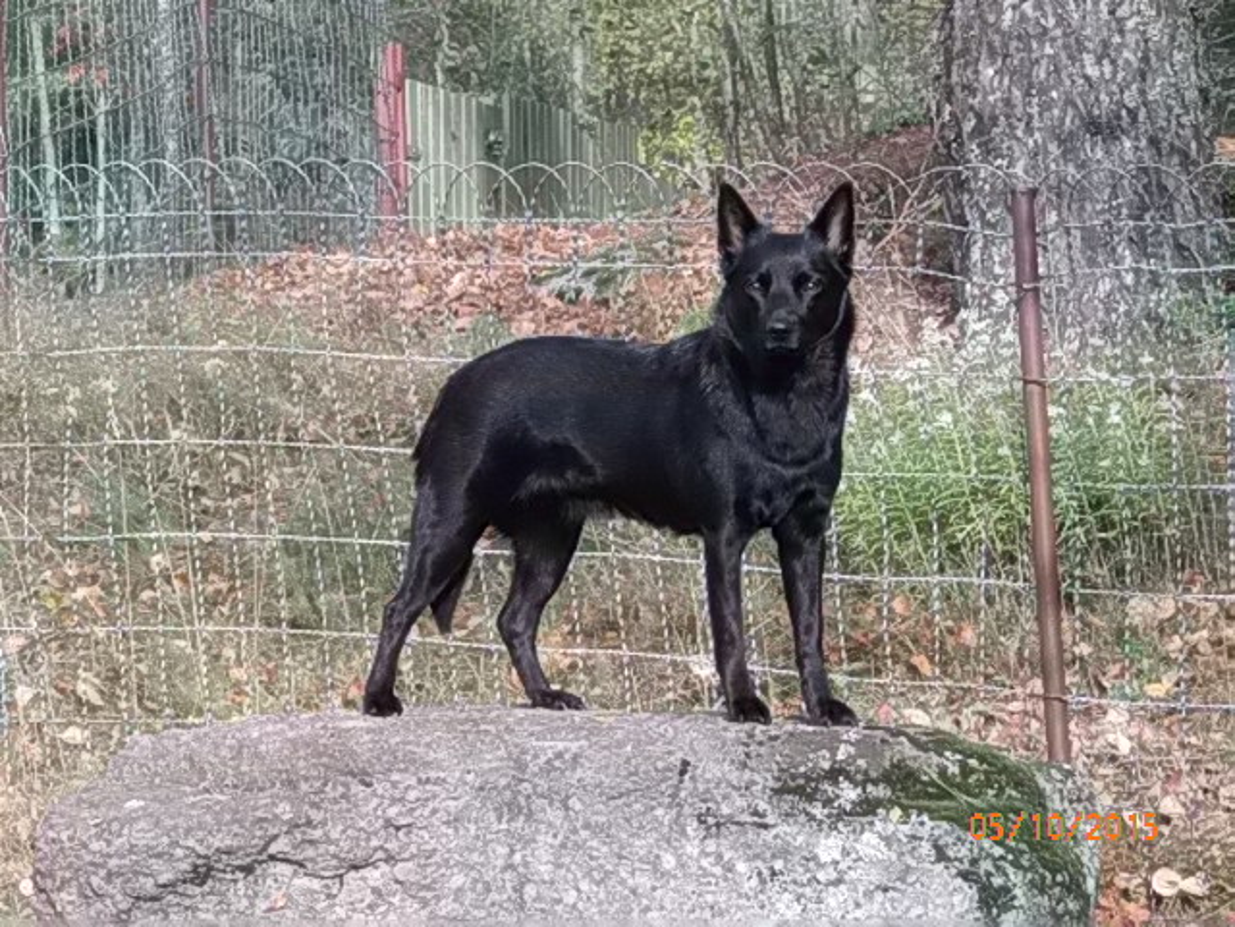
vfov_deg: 11.1
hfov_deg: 14.7
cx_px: 618
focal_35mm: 134
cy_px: 464
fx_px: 4781
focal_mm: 23.8
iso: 500
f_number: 4.6
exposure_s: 1/600
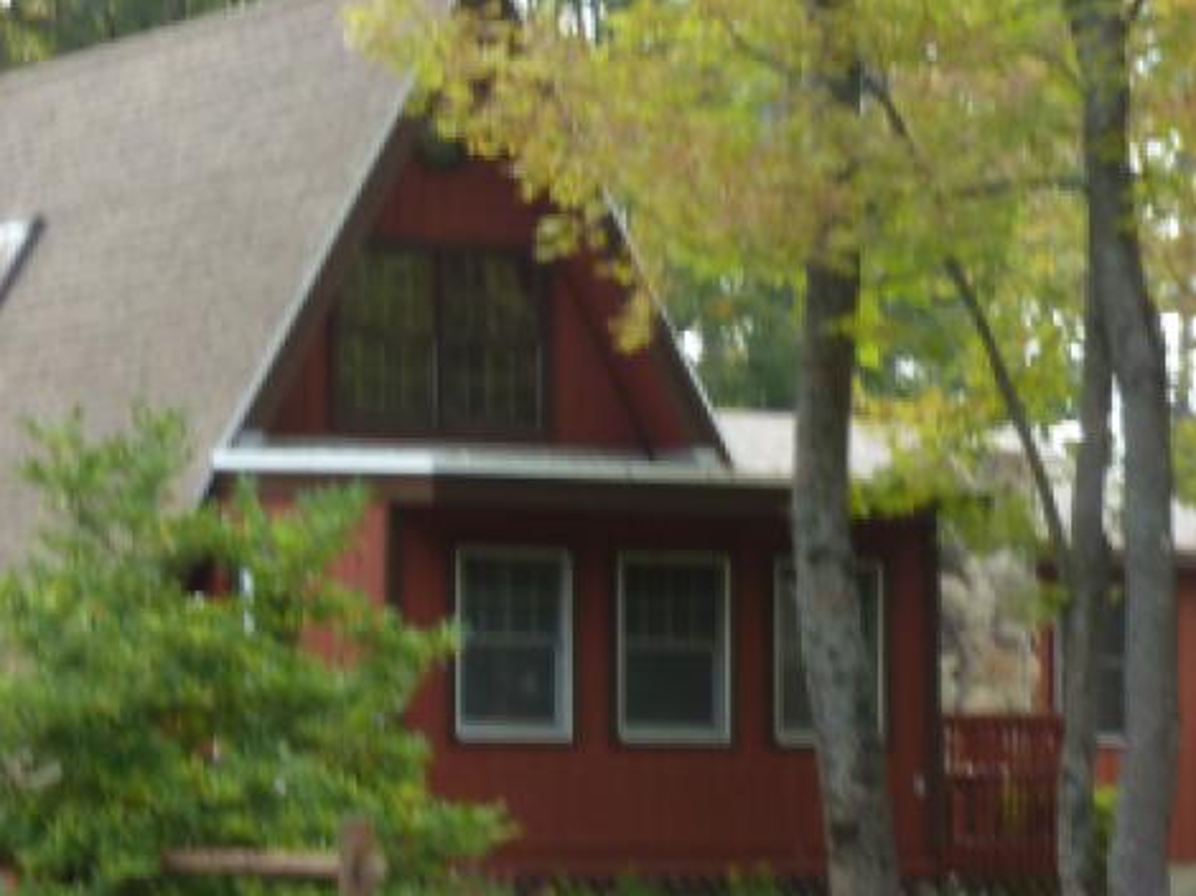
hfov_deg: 14.6
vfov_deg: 11.1
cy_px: 470
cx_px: -3
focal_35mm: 133
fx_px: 4593
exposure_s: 1/60
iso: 160
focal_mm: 10.9
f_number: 4.5
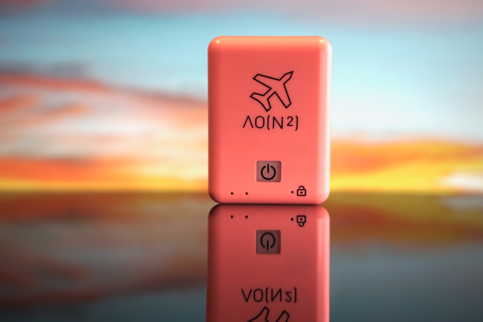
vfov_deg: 18.2
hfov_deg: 27.0
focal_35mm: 75
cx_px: 242
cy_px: 161
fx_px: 1006
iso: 200
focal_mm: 50
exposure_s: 1/100
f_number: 2
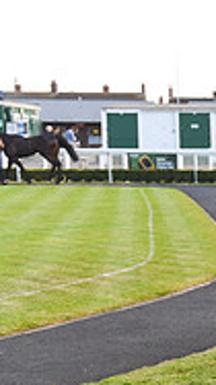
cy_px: 201
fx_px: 958
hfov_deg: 10.5
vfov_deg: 22.7
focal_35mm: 94
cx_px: 566
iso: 400
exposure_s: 1/640
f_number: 5.6
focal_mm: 29
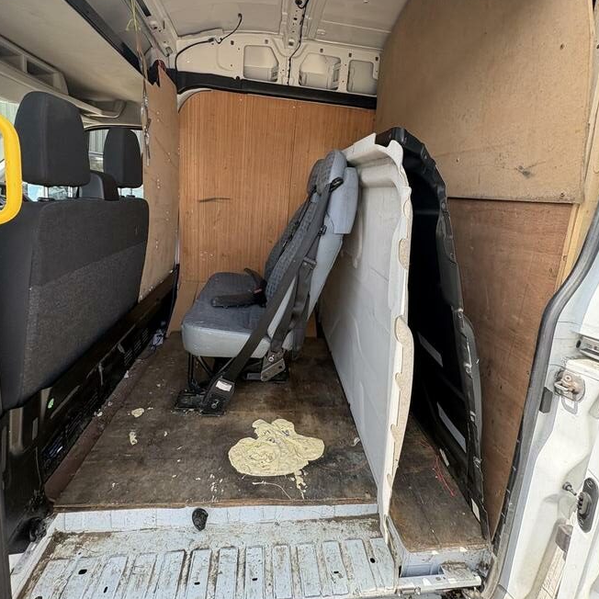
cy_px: 254
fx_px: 333
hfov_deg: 84.0
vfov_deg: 83.4
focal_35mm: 17
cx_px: 303
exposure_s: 1/264
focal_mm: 2.22
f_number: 2.2
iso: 64
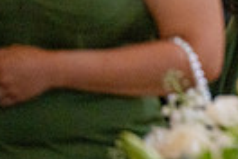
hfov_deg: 2.3
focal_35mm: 881
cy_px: -162
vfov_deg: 1.6
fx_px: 5824
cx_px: 453
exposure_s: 1/320
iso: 1250
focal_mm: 200
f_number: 3.2
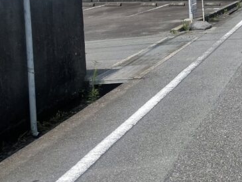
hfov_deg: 23.7
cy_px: 24
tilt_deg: -6.3
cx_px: 308
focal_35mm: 73
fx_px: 511
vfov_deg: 19.9
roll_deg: +0.2
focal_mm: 4.2
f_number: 1.6
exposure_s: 1/3861
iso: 32
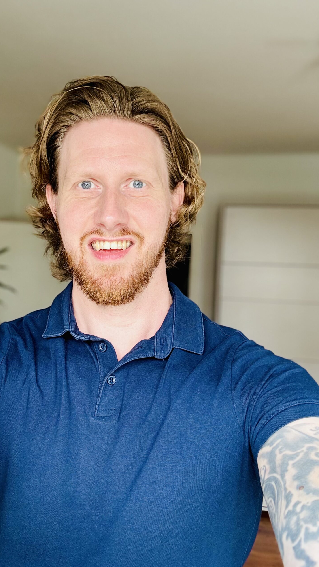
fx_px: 496
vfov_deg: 59.5
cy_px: 285
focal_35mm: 33
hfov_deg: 35.4
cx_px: 117
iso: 80
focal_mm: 2.69
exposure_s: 1/73
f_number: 1.9
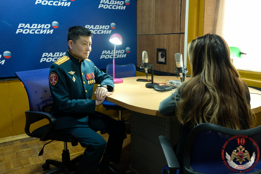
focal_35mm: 32
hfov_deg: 58.7
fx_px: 232
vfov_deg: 41.1
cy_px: 87
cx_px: 130
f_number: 3.2
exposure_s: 1/38
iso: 1000
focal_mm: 21.4
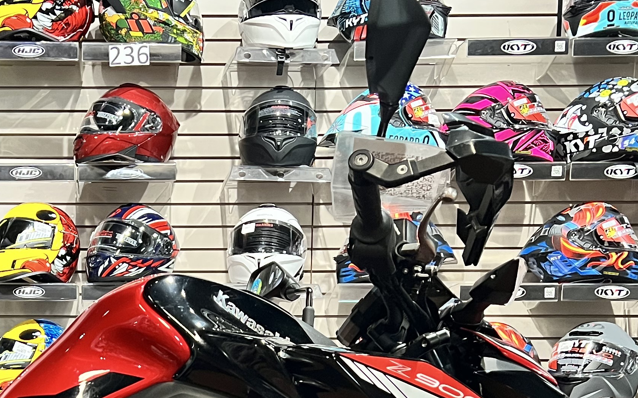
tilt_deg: -6.0
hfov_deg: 30.1
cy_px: 541
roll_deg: -1.3
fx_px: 1147
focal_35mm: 66
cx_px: 99
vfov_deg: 18.2
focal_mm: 5.7
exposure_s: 1/60
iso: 500
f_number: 1.5
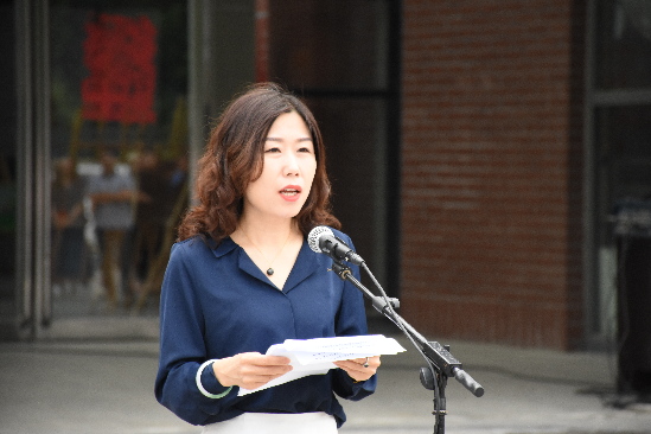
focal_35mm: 210
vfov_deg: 6.5
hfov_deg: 9.8
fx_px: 3797
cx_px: 326
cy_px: 217
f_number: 5.6
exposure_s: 1/1250
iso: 1600
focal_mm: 140
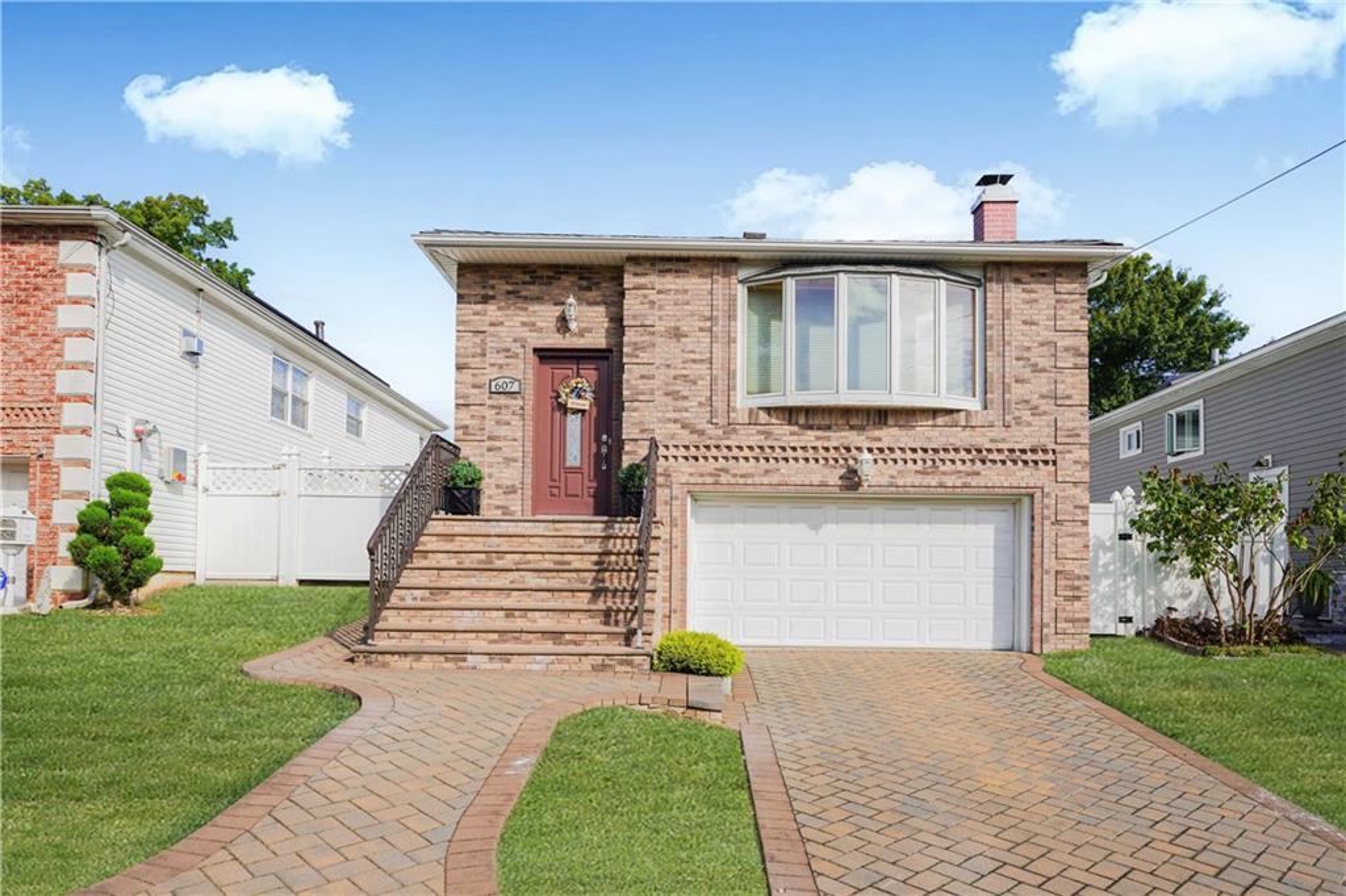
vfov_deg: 57.2
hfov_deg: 78.6
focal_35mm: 22
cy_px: 448
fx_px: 822
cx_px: 673
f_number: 10
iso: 100
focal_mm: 22
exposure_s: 1/200
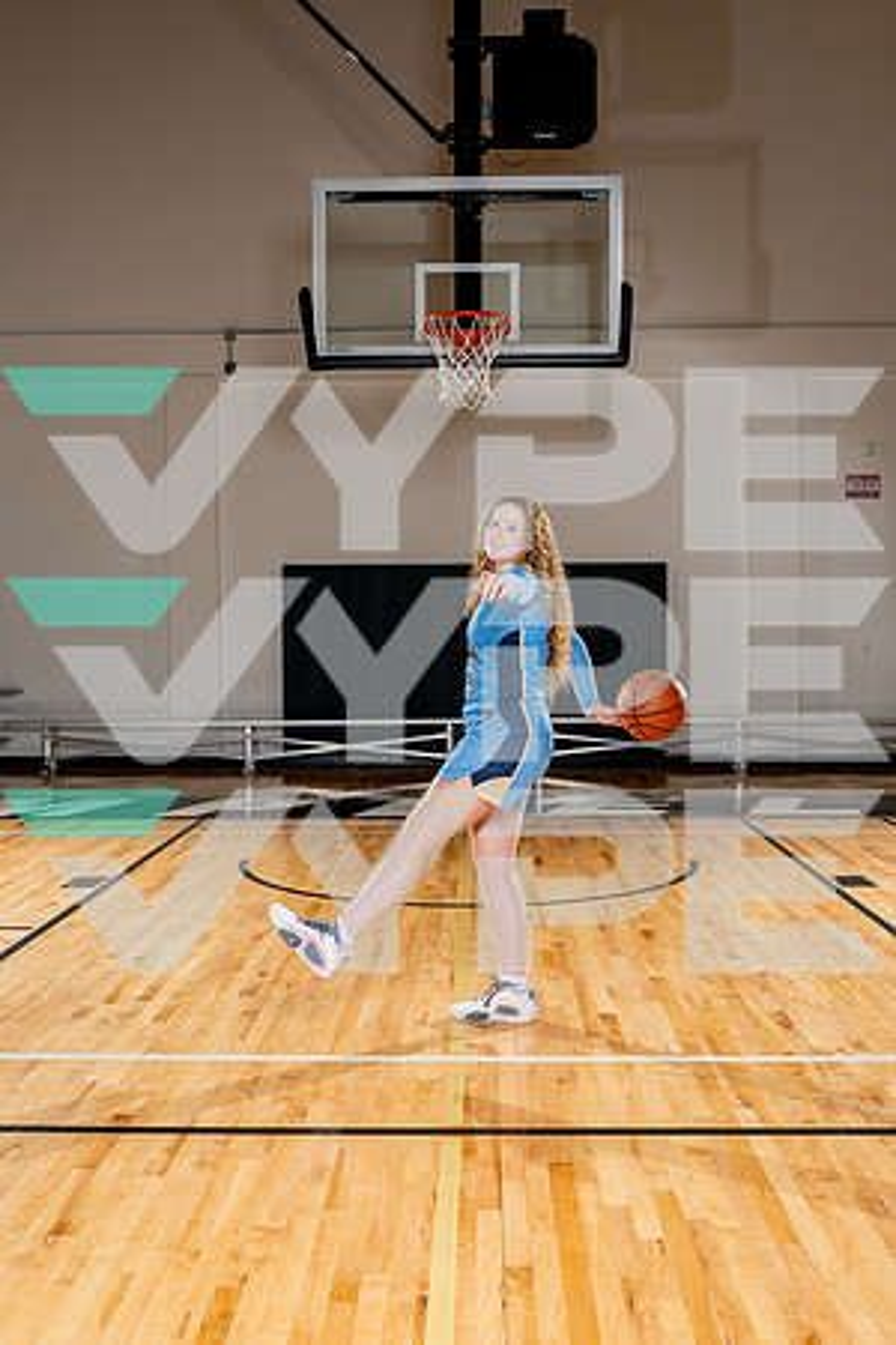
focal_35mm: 37
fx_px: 1367
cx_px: 448
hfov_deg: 36.3
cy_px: 672
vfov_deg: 52.4
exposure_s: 1/250
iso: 200
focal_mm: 24
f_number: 5.6
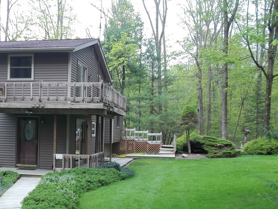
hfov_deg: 44.4
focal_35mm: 42
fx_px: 337
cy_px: 135
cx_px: 105
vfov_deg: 34.1
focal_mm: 5.7
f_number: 2.9
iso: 80
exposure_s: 1/100
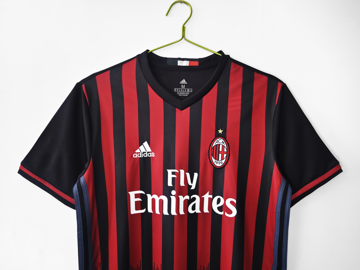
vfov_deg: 58.9
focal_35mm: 23
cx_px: 180
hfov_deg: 73.9
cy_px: 135
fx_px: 239
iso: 103
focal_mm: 8.67
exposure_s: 1/100
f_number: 1.75
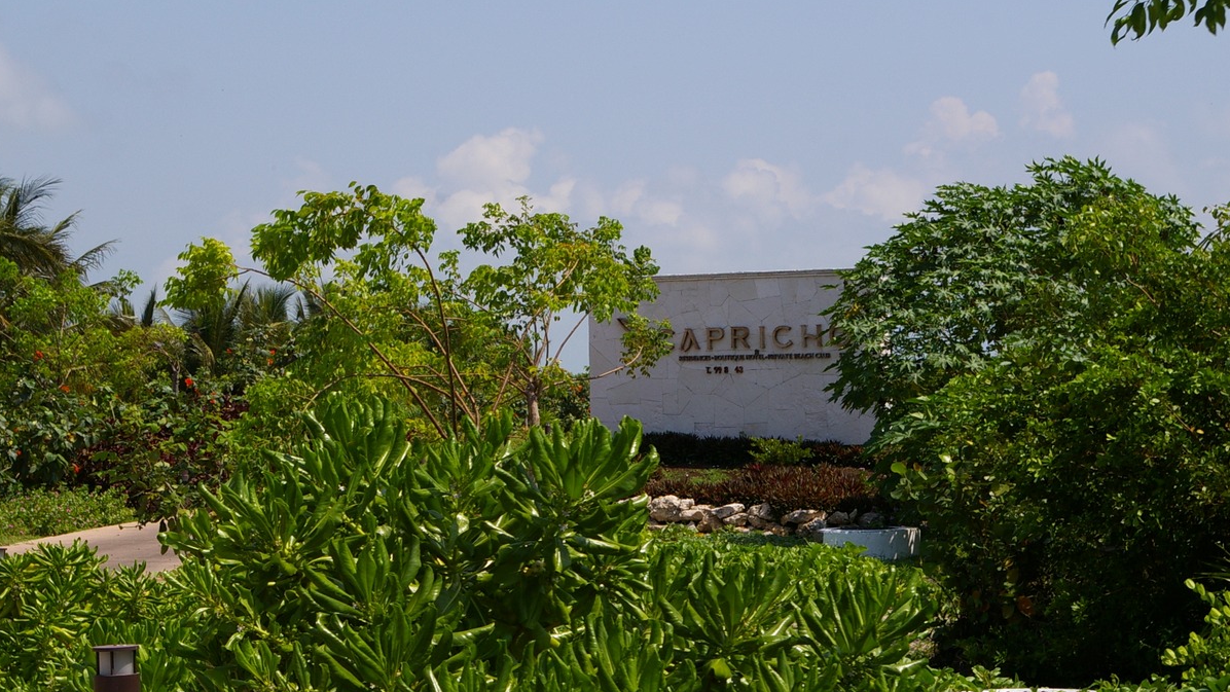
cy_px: 376
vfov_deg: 11.5
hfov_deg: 20.4
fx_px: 3425
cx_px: 645
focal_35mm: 105
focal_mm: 50
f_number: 11
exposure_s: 1/350
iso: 200
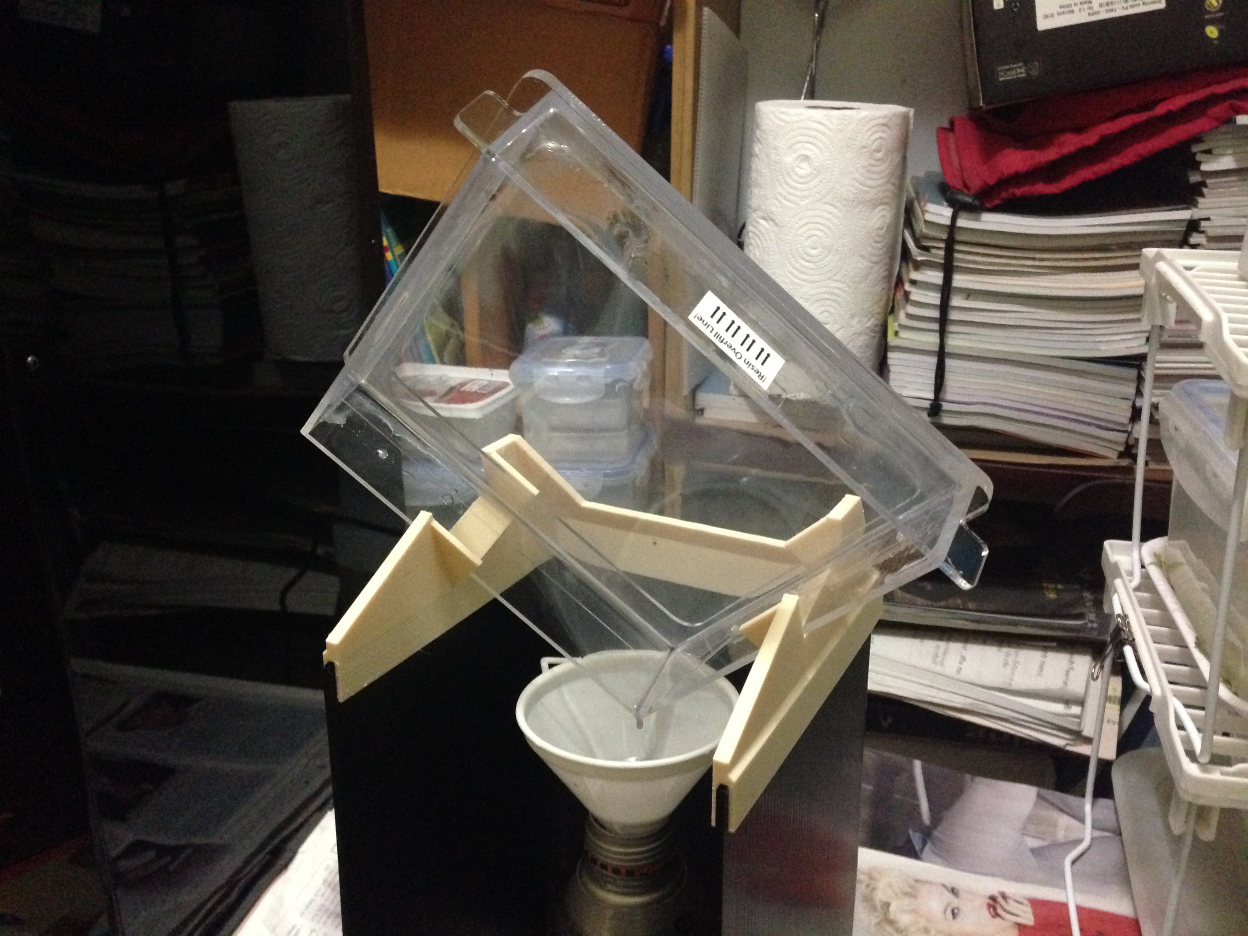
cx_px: 624
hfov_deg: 55.4
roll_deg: -0.7
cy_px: 468
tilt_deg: -18.9
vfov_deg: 42.9
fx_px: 1190
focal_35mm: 33
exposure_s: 1/15
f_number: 2.4
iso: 640
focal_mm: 4.12
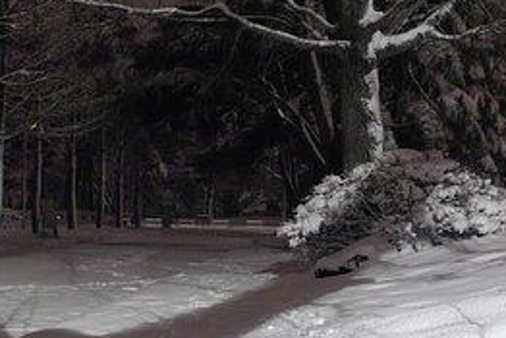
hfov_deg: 25.0
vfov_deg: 17.1
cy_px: 181
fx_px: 1125
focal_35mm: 80
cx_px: 110
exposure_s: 15
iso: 100
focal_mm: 24
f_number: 8
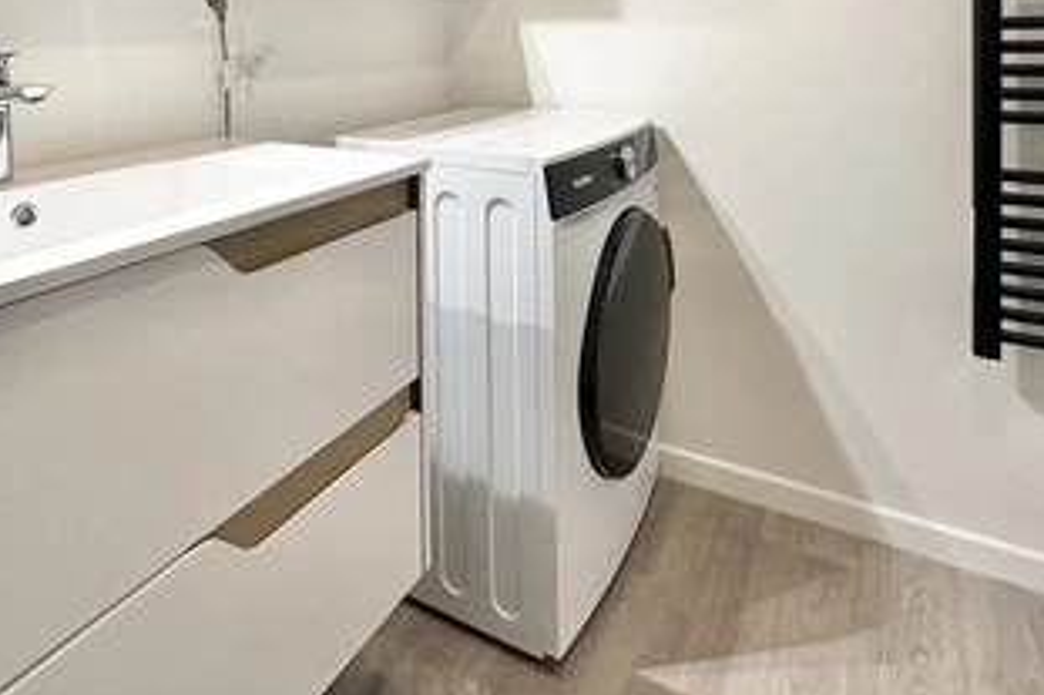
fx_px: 725
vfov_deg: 46.0
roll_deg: +1.0
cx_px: 452
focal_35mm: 25
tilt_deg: -2.1
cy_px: 60
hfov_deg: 71.2
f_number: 2.2
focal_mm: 2.22
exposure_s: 1/100
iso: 200
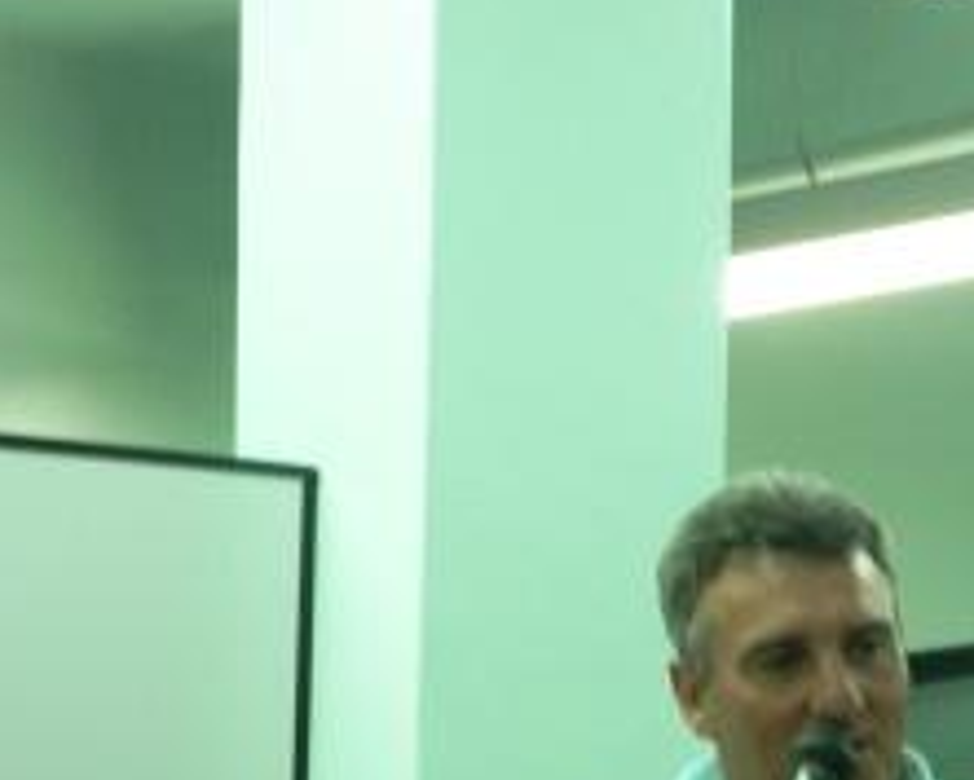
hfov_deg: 7.7
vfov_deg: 6.2
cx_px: 943
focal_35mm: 249
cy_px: 718
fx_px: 7181
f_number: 4.8
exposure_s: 1/25
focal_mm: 22.5
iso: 400
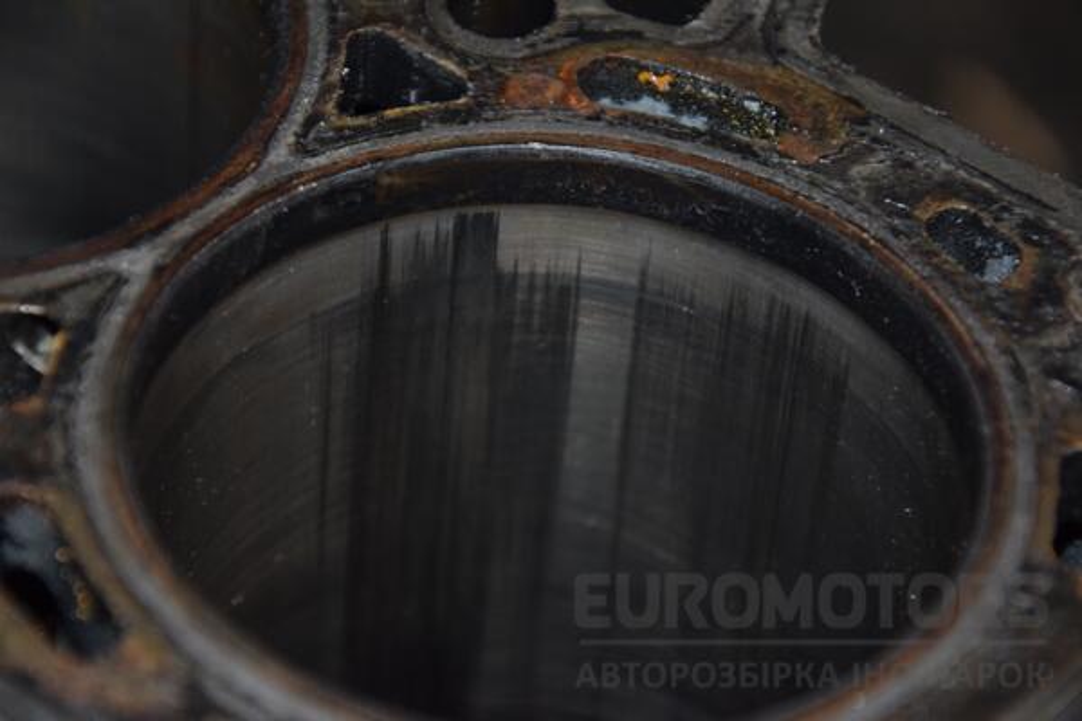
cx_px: 541
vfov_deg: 8.7
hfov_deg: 13.0
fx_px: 4733
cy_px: 360
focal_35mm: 158
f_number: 5.6
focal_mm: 105
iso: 800
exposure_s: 1/60
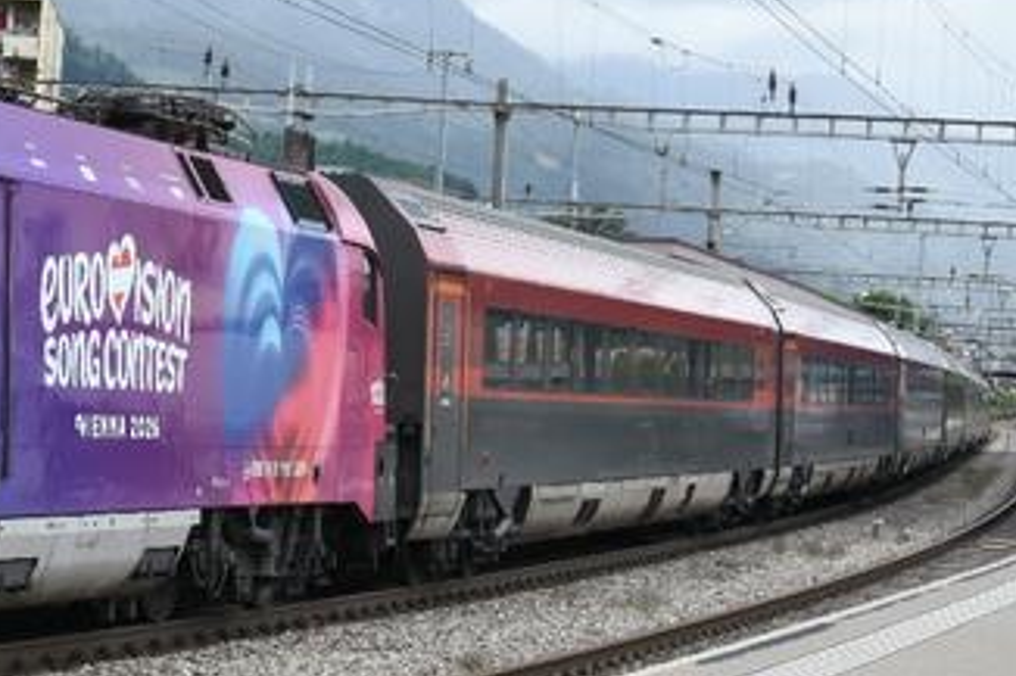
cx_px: -25
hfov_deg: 16.0
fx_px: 3526
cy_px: 285
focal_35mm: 125
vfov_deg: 11.0
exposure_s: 1/1000
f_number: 7.1
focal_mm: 34
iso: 500
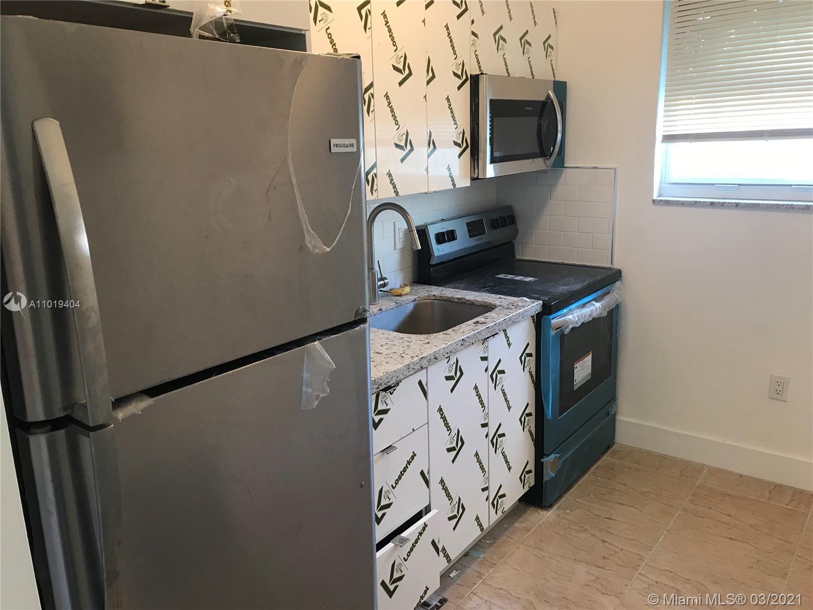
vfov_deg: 49.7
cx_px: 406
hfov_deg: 63.4
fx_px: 658
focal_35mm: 28
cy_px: 305
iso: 40
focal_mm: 3.99
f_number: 1.8
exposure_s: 1/20
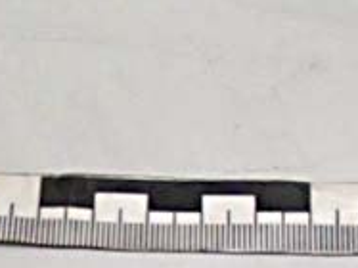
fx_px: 992
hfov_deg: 20.5
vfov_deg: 14.3
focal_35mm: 96
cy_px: 412
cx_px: 190
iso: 1600
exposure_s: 1/125
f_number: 3.9
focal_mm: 5
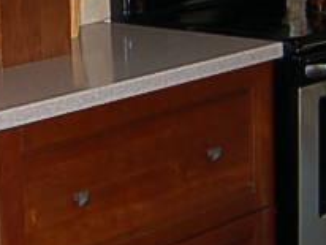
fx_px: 1188
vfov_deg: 11.7
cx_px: 104
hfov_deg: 15.6
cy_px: 17
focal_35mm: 126
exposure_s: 1/60
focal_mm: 12
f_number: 4
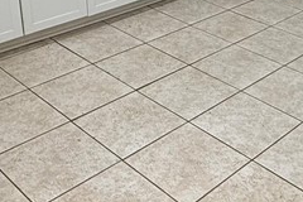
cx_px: 222
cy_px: 4
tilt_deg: -22.9
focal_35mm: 62
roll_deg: -1.4
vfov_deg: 21.2
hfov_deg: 31.9
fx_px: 522
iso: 125
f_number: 2.2
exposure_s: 1/120
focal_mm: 2.22
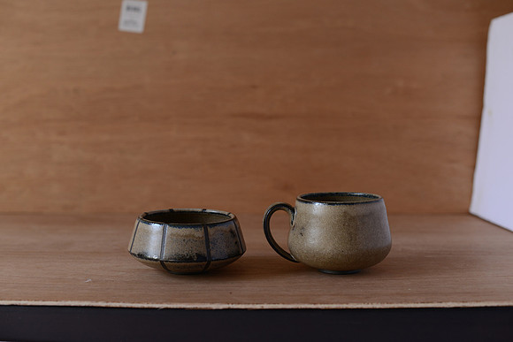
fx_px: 713
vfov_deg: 27.0
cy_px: 171
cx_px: 256
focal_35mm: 50
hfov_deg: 39.6
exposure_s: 1/100
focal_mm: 50
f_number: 3.5
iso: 500
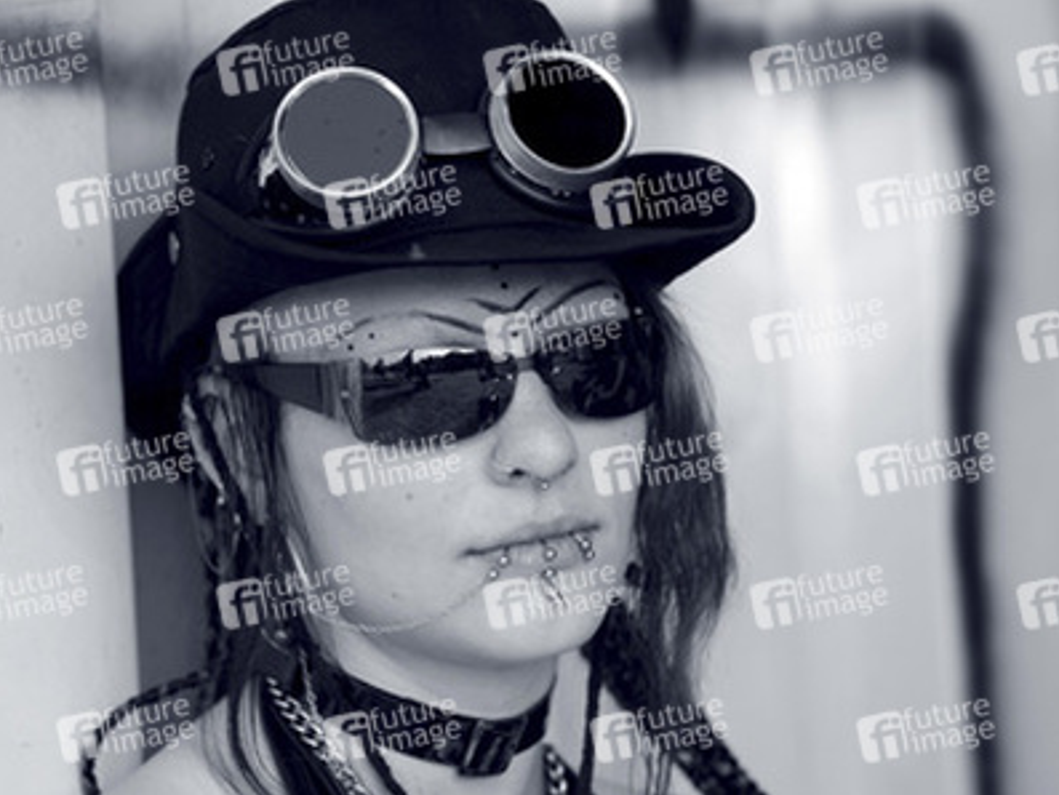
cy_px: 398
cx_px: 587
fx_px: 4835
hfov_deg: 12.5
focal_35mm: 158
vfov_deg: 9.4
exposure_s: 1/1000
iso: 320
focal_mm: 145
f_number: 3.5
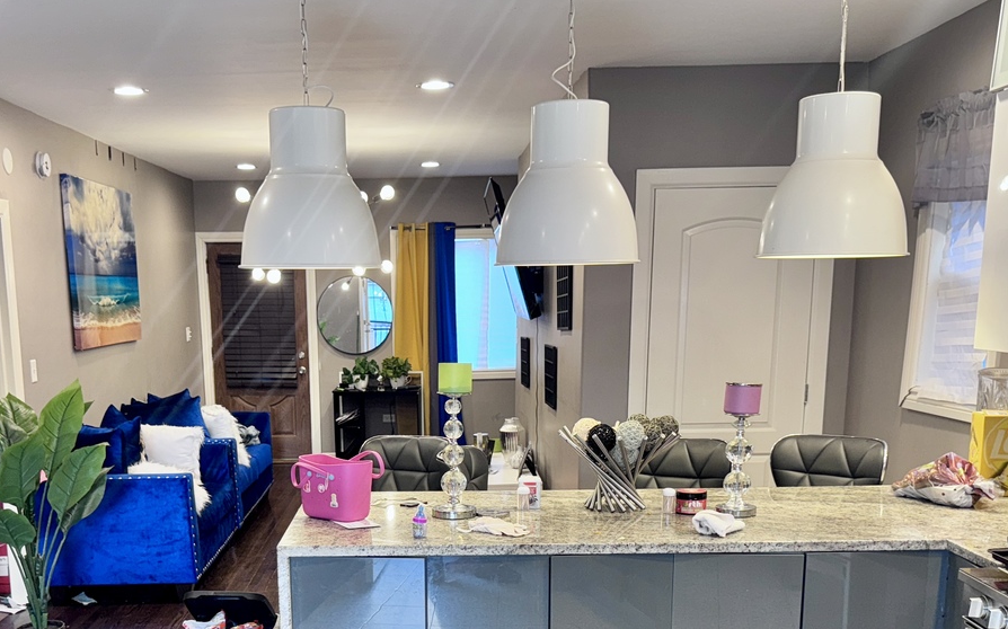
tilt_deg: -13.4
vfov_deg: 30.2
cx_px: 422
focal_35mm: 41
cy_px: 534
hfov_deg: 48.0
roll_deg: +0.4
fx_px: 1126
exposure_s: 1/25
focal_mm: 6.76
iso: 64
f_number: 1.78
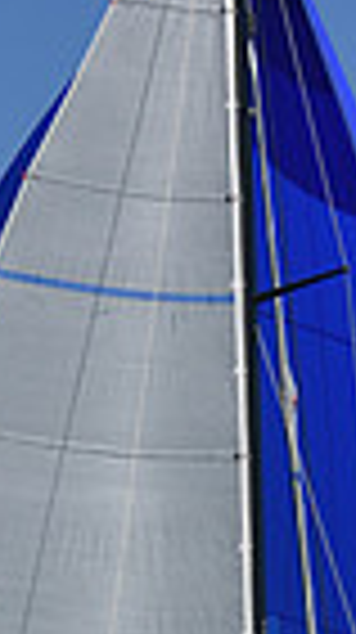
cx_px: 232
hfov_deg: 4.0
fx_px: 5083
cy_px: 1088
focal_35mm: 302
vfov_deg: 7.0
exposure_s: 1/1250
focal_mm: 70
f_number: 10
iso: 320
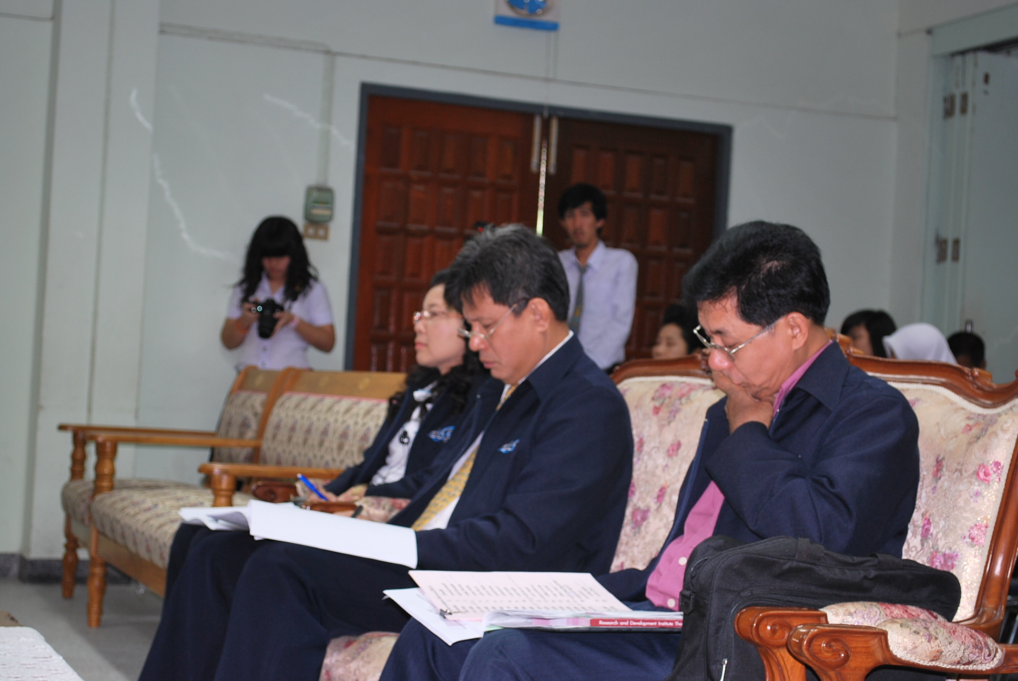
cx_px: 509
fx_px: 1869
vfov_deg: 20.7
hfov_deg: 30.5
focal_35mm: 66
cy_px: 340
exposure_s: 1/15
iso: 200
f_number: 5.6
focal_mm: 44
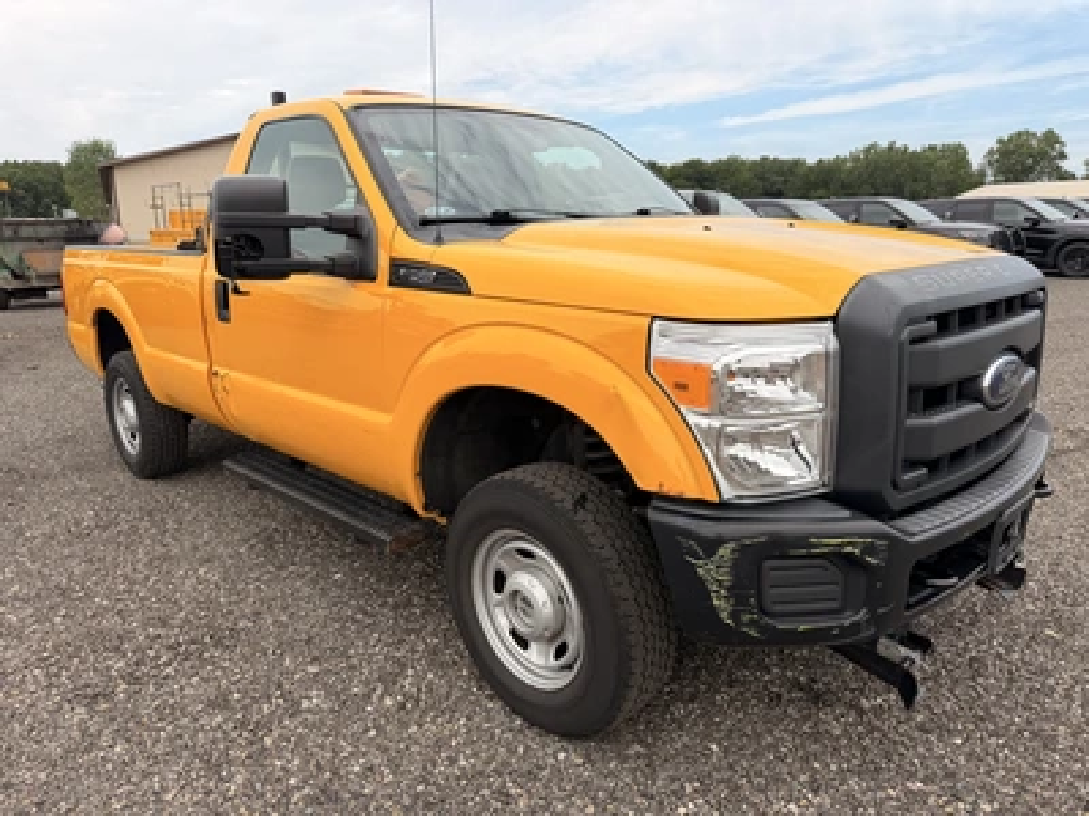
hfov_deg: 71.6
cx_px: 544
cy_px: 408
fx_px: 755
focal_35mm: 24
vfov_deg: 56.8
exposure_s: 1/2907
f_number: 1.78
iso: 80
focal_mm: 6.76
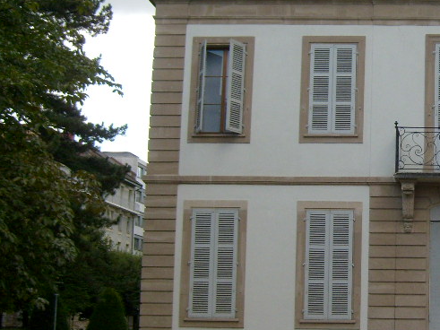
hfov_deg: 25.3
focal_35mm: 73
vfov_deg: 20.1
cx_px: 444
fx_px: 928
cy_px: 144
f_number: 7.1
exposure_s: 1/125
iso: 80
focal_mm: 5.8
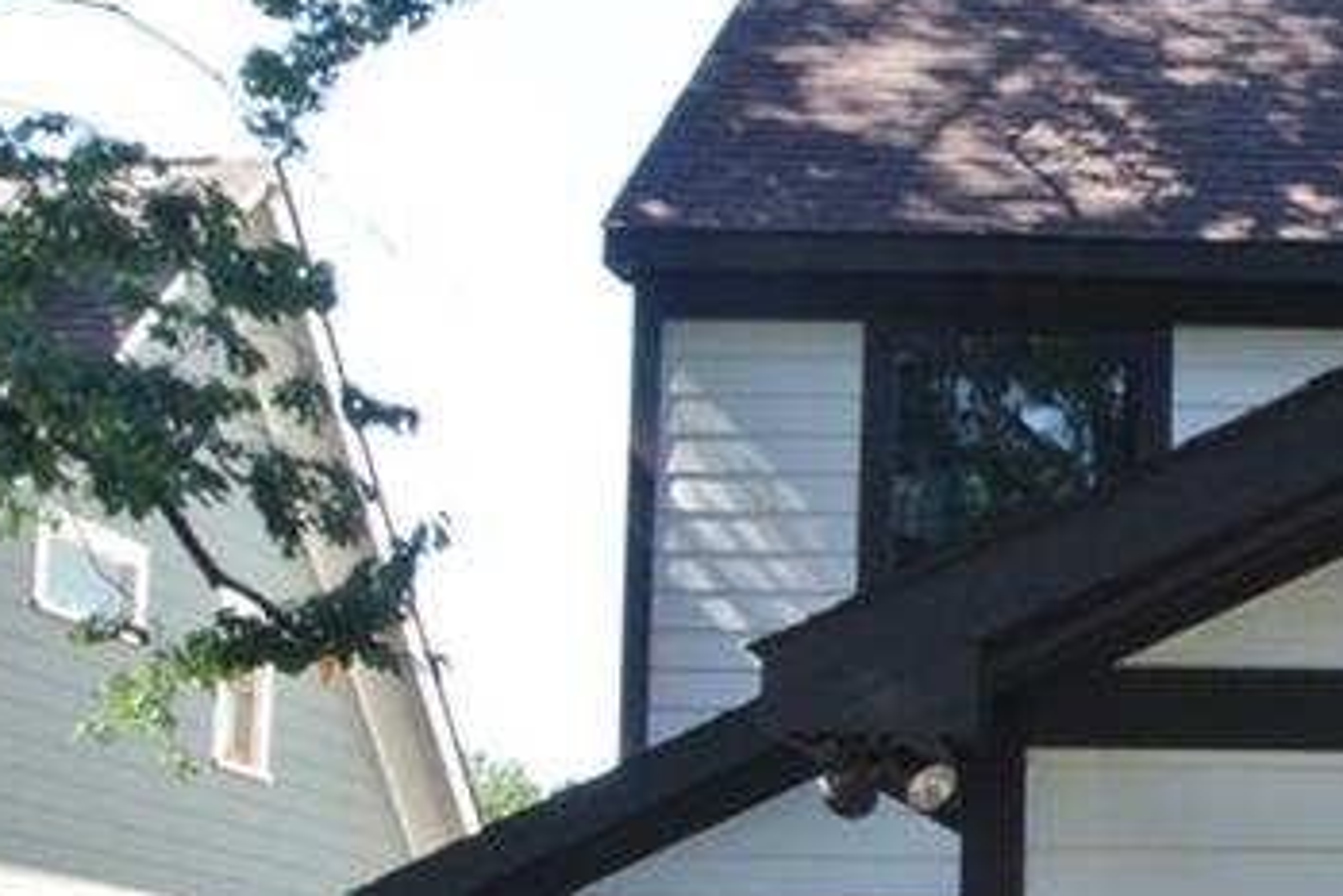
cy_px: 904
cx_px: 1920
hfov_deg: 19.8
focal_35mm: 91
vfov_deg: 14.8
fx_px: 3396
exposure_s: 1/100
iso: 400
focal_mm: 11.8
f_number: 3.8
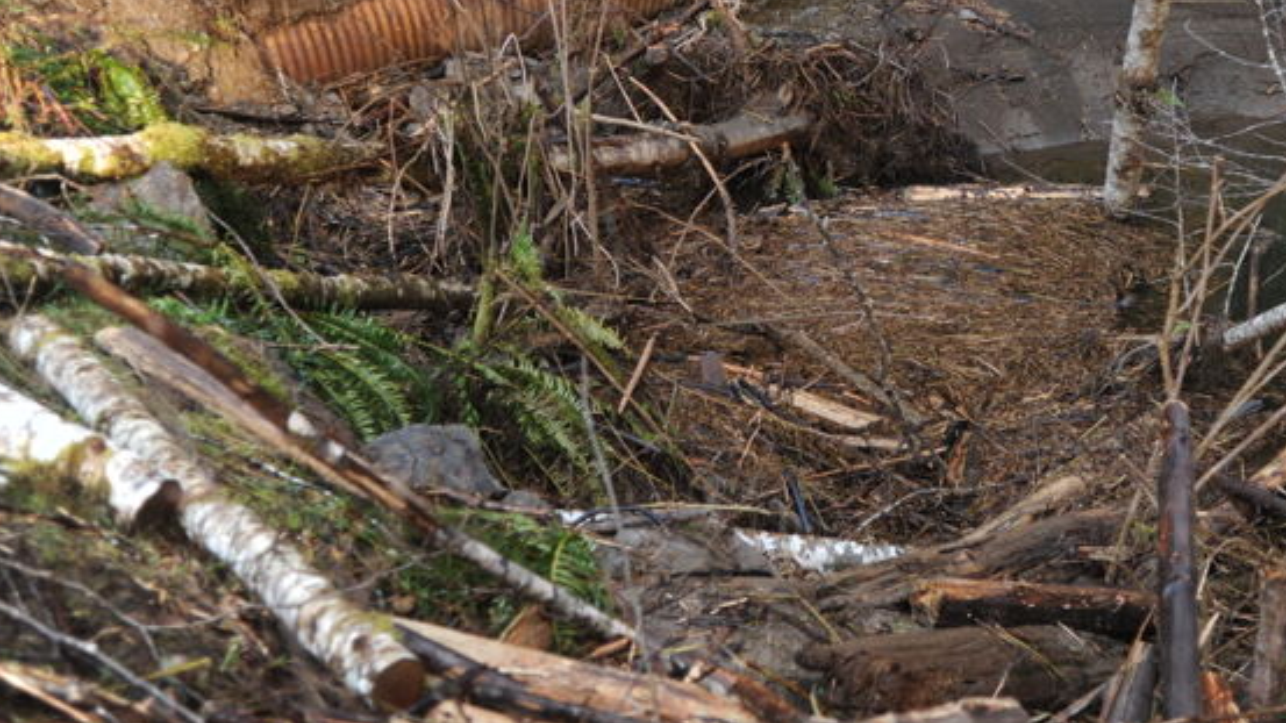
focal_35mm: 53
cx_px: 781
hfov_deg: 39.0
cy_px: 109
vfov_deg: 22.2
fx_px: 1807
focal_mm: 35
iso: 400
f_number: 2.8
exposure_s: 1/160
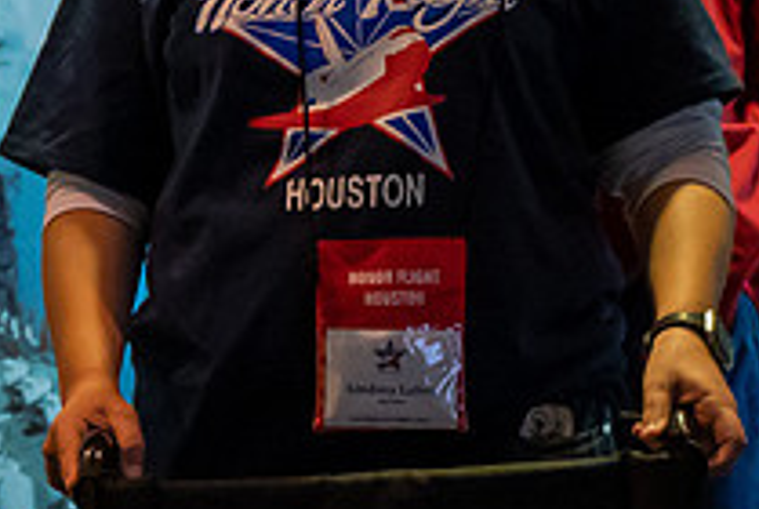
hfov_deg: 7.6
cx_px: 500
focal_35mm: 272
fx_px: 5743
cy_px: 183
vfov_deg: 5.1
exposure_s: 1/50
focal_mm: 71
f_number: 6
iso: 10000
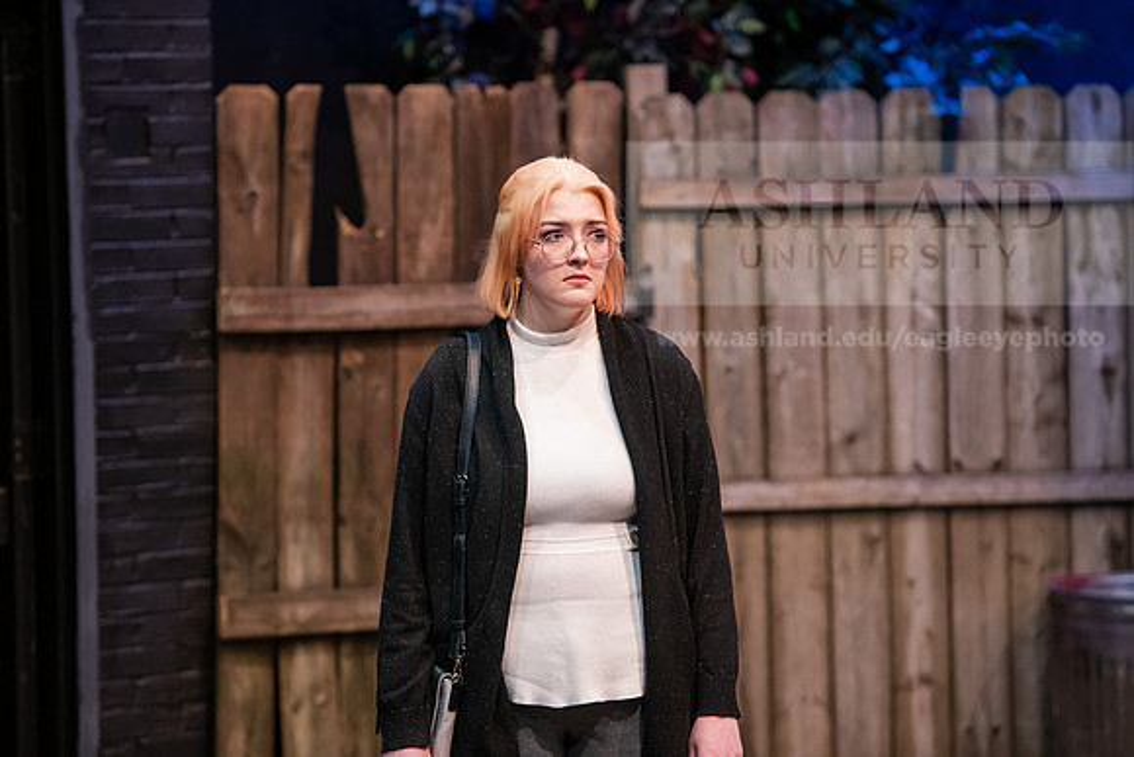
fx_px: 4726
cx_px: 567
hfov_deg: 13.7
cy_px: 378
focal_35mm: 150
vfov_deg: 9.2
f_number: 3.2
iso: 2500
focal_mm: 150
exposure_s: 1/250
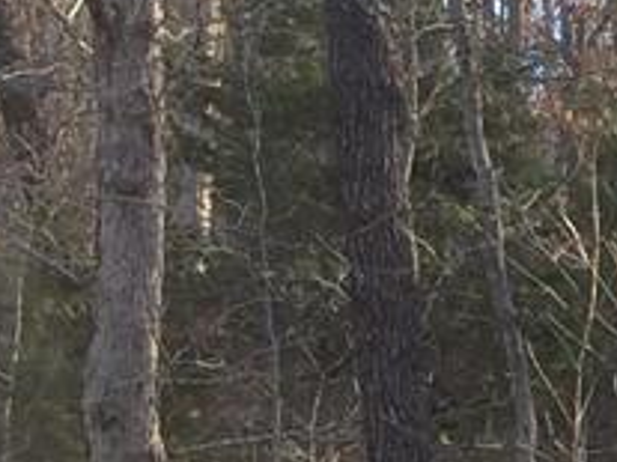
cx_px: 1866
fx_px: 3990
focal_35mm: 224
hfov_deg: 7.7
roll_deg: -0.7
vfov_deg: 6.4
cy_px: 897
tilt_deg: +4.6
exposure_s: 1/166
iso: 32
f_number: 2.2
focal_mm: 4.15
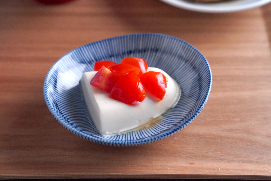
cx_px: 136
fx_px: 527
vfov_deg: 19.5
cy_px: 90
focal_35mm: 70
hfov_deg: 28.8
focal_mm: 70
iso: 20000
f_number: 6.3
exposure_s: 1/1250
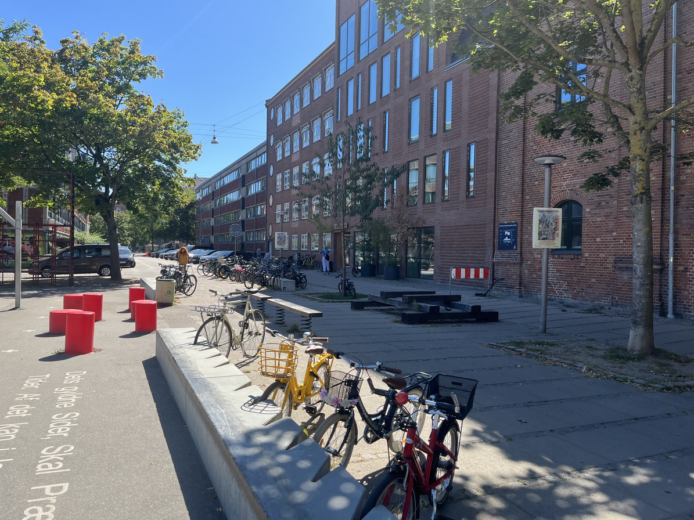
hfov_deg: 67.3
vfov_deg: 53.1
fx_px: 521
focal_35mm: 26
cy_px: 260
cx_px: 347
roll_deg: -1.3
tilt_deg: -0.8
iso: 50
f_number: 1.6
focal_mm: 5.1
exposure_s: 1/1600
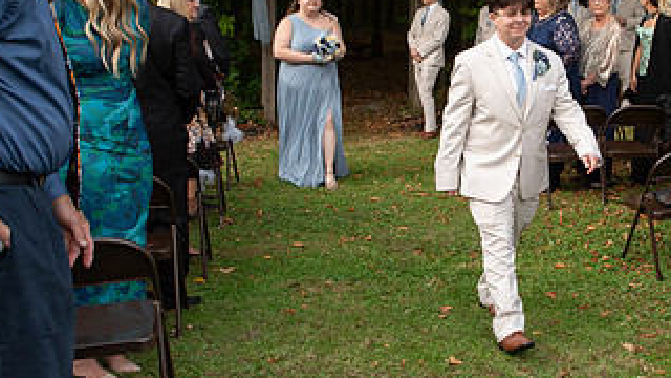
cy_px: 126
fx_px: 890
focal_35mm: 50
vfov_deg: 23.8
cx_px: 493
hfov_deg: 40.3
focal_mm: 24
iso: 400
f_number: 6.3
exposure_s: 1/200
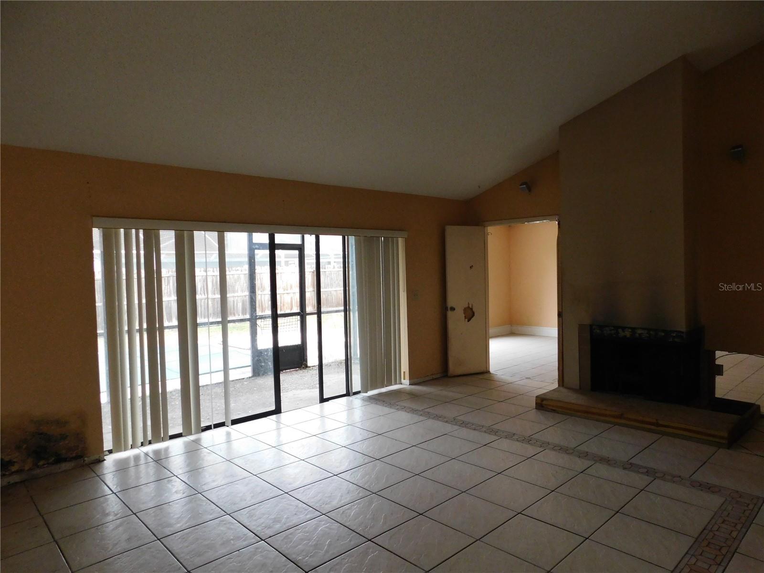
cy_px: 286
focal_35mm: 23
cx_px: 382
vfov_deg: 58.9
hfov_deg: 73.9
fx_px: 508
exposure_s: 1/30
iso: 400
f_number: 3
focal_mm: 4
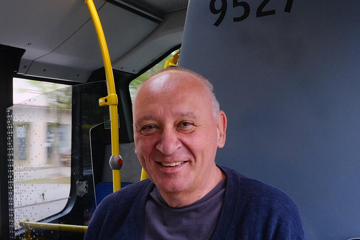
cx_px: 180
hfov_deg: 47.4
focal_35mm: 41
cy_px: 120
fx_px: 410
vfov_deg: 32.6
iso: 1600
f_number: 16
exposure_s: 1/20
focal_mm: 27
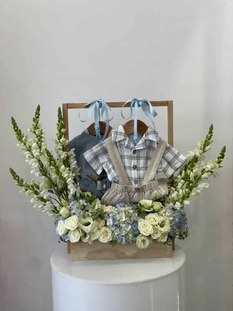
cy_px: 156
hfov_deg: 22.9
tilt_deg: -10.7
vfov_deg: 30.3
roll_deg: +0.7
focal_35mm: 64
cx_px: 116
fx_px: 574
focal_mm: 7.5
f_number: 2.2
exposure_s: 1/120
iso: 80
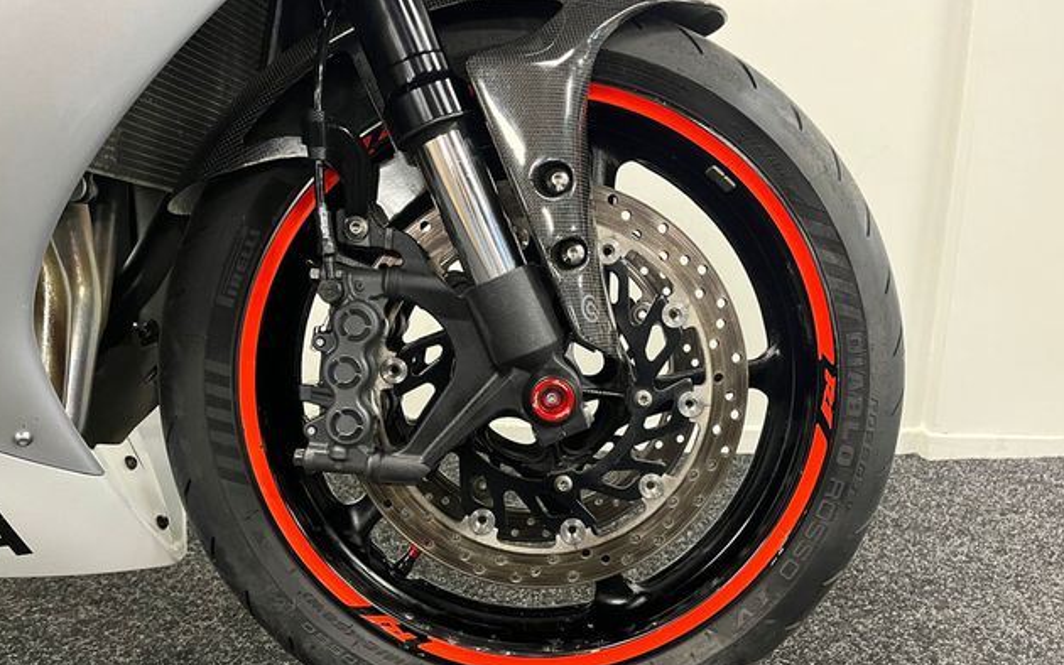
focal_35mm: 28
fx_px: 812
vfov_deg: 44.5
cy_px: 375
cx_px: 529
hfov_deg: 66.5
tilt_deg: -12.6
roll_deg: -0.7
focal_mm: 5.1
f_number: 1.6
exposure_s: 1/33
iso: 400
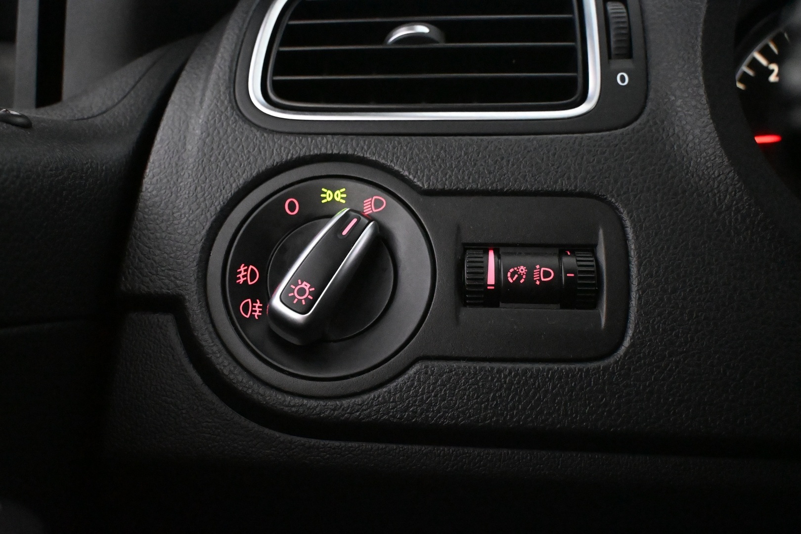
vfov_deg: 36.9
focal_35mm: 36
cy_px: 267
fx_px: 801
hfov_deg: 53.1
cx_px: 400
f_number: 4.2
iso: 12800
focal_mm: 24
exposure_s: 1/100
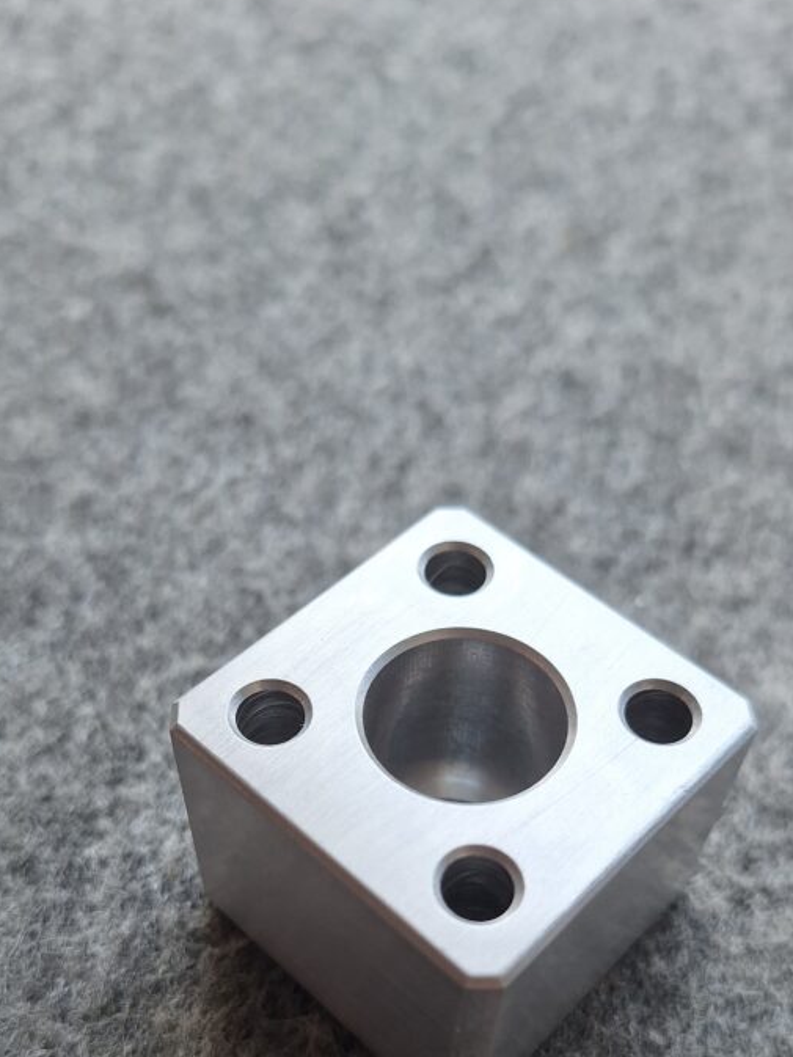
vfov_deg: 51.3
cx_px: 419
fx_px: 1069
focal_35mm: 35
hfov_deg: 40.7
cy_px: 730
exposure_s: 1/100
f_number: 1.8
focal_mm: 5.54
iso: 50
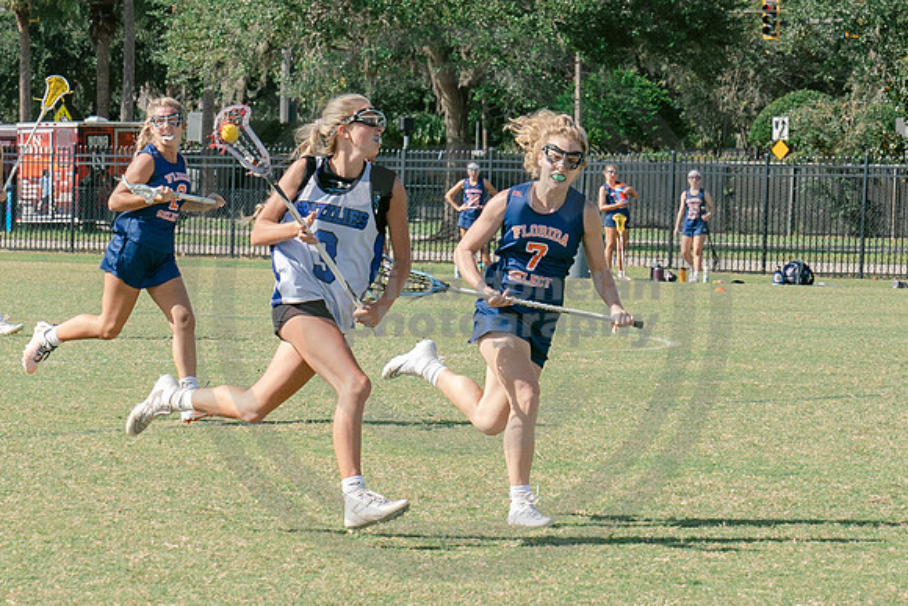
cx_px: 582
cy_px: 347
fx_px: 5599
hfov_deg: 9.3
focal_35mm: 222
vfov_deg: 6.2
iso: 250
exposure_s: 1/1000
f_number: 5.6
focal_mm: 70
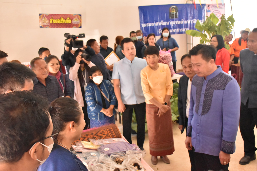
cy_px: 86
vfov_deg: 34.2
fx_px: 278
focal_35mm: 39
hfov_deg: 49.6
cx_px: 128
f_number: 6.3
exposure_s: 1/160
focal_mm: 26
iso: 4000
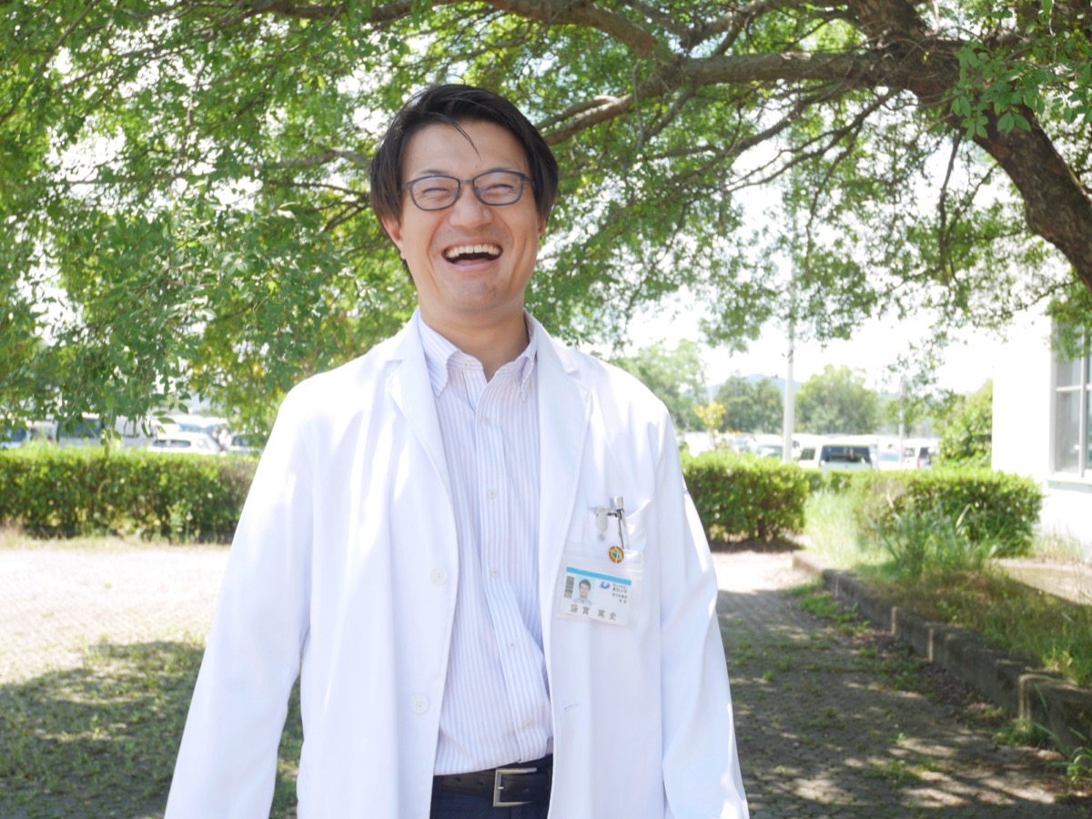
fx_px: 1388
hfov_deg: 42.9
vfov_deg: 32.9
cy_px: 410
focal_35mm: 44
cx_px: 546
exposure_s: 1/200
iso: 200
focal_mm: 22
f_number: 4.8
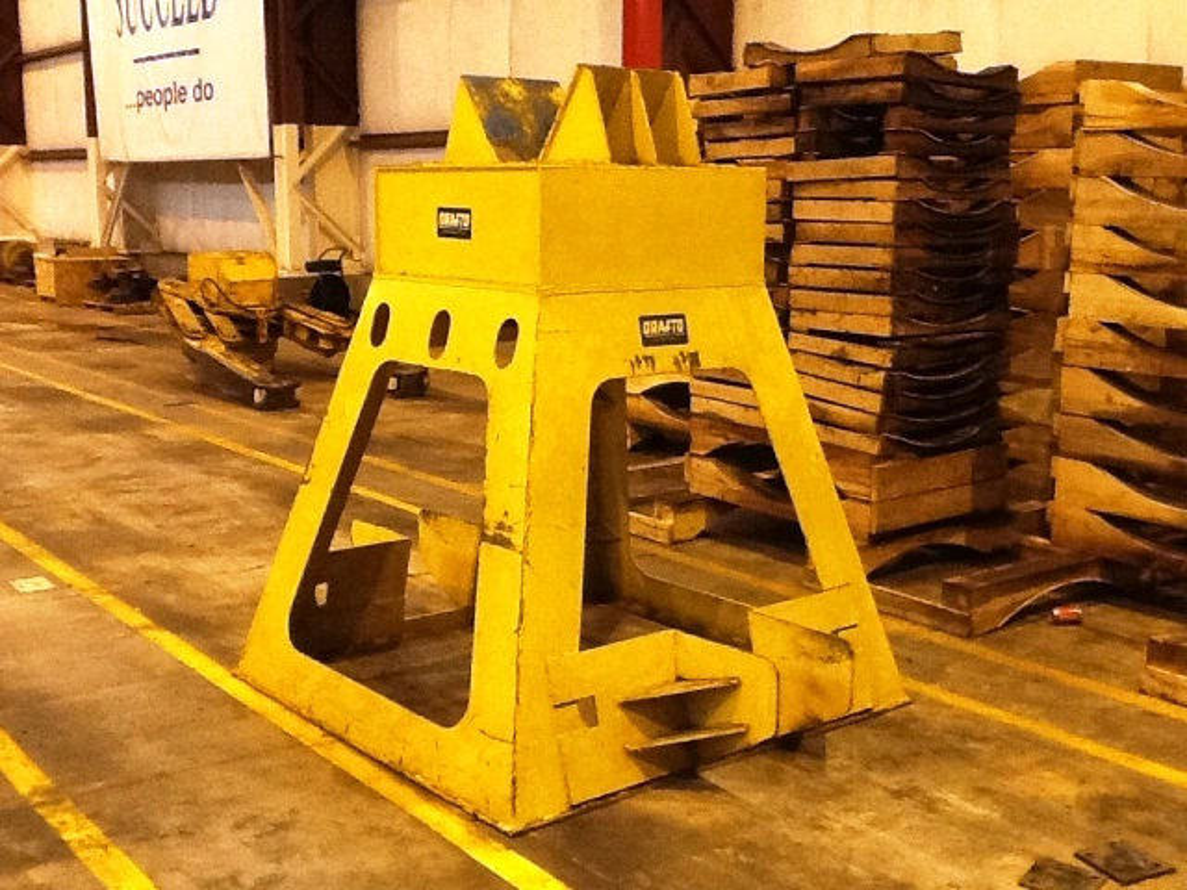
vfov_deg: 44.2
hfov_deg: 56.8
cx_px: 594
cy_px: 445
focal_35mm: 32
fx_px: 1097
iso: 250
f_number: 2.4
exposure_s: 1/33
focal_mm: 2.03
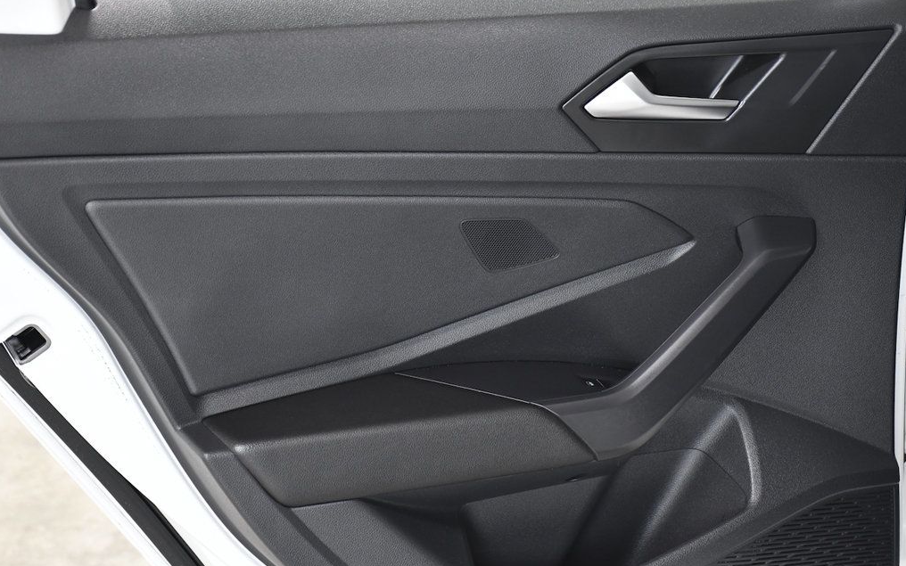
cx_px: 453
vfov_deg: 17.6
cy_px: 295
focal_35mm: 74
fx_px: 1827
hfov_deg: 27.8
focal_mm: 48
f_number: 5.6
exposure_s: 1/160
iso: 2000
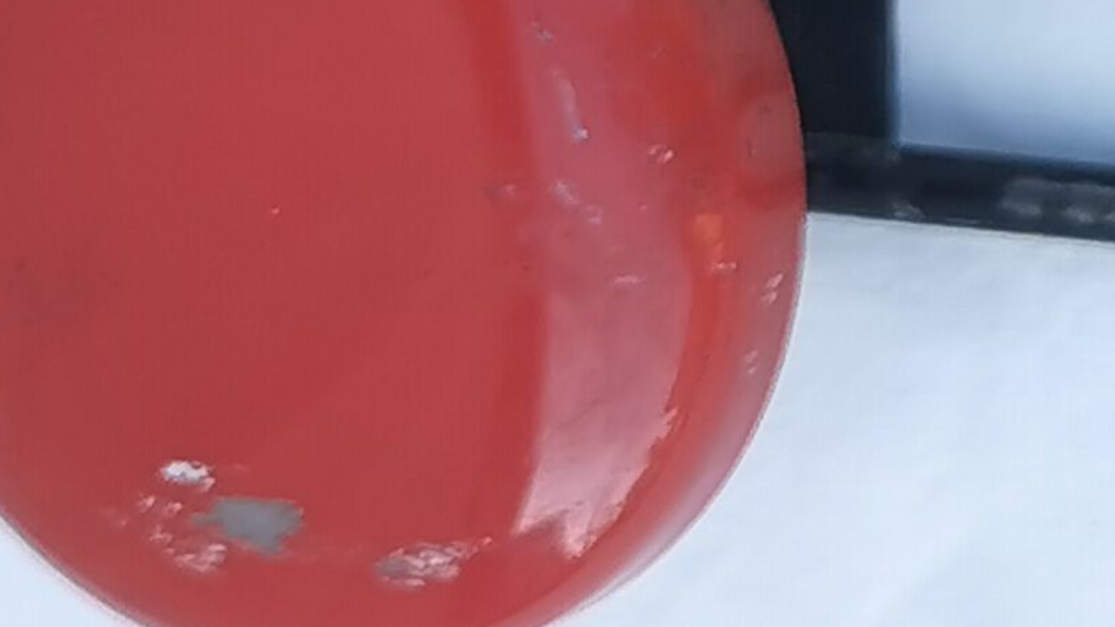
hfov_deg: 10.9
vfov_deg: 6.3
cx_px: 1928
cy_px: -715
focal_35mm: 187
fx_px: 5527
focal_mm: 5.58
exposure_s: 1/274
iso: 50
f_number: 1.8
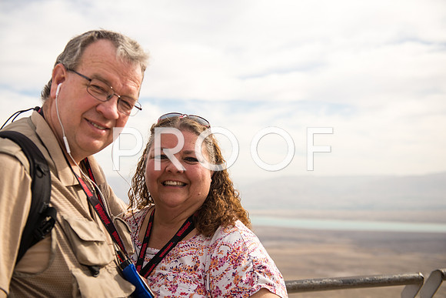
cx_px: 223
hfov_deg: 41.1
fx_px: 595
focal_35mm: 48
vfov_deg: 28.1
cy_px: 149
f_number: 2.8
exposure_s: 1/3200
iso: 200
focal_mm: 48
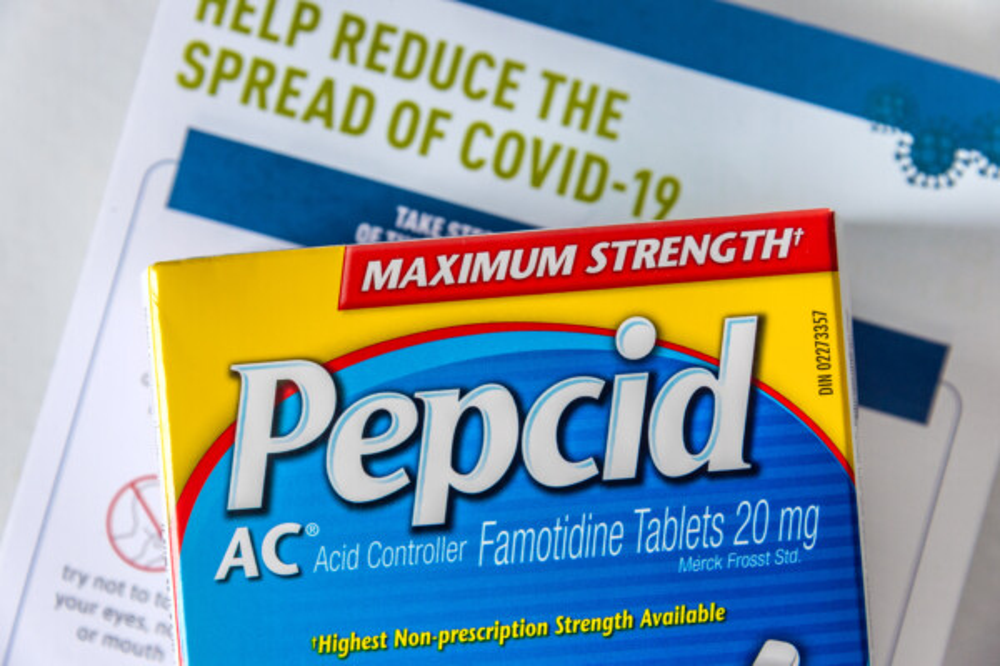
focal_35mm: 135
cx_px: 500
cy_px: 333
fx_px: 3750
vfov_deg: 10.2
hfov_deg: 15.2
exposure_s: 1/200
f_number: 8
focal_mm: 135
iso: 640
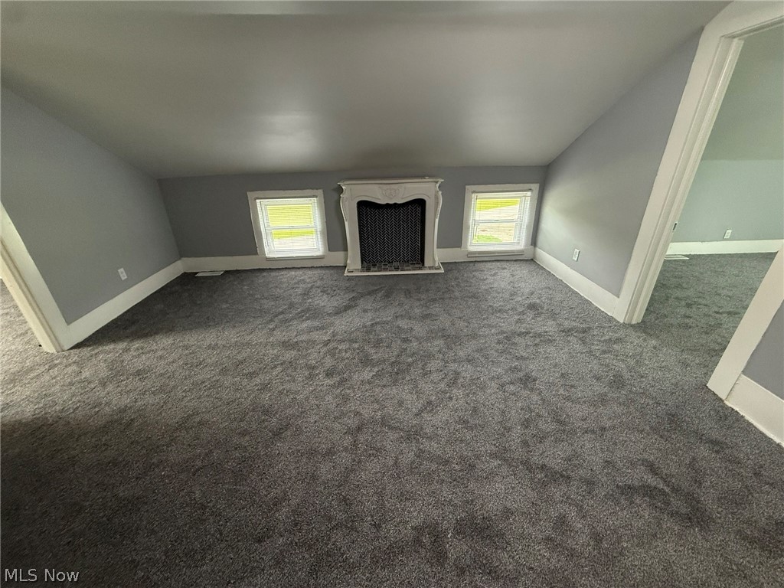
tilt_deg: -25.1
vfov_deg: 85.7
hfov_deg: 102.1
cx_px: 392
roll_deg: +1.7
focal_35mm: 14
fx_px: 317
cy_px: 294
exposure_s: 1/99
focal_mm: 2.22
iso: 320
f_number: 2.2
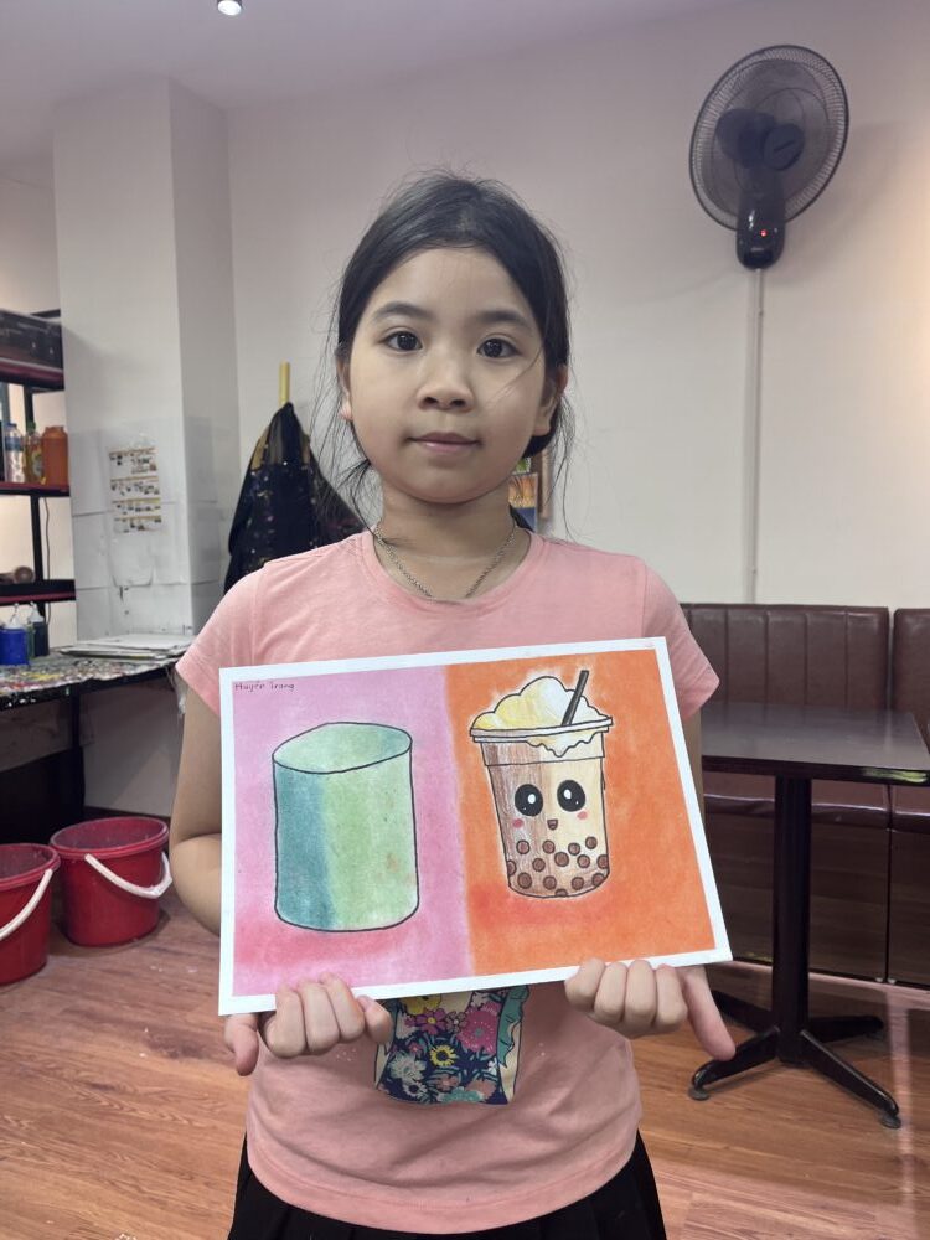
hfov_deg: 53.1
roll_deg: +0.0
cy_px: 620
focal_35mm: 26
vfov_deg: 67.3
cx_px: 465
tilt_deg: -4.7
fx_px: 931
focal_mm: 5.1
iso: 64
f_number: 1.6
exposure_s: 1/100
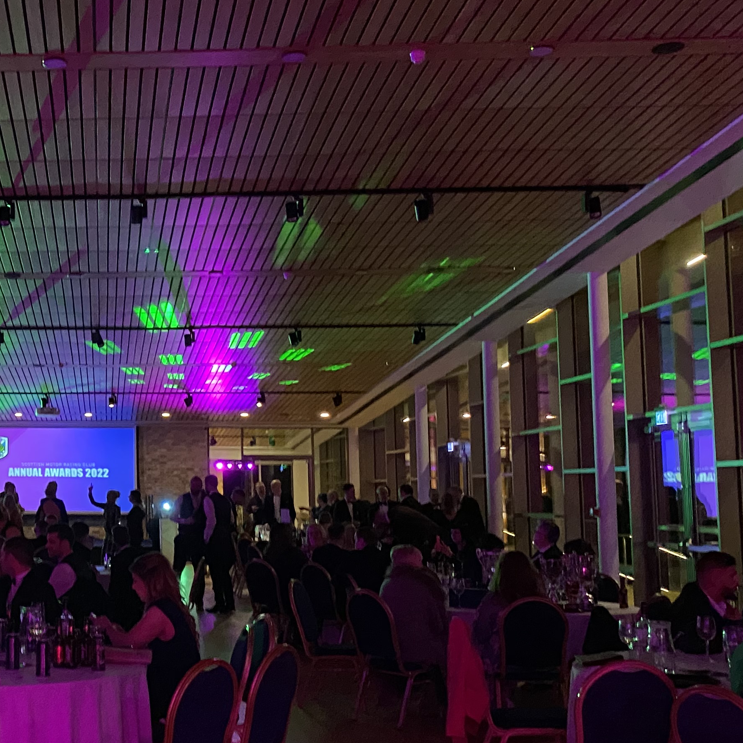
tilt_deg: +6.0
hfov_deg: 30.9
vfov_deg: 32.8
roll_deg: -1.0
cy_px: 381
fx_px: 1263
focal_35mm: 52
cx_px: 35
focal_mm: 4.25
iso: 640
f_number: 1.8
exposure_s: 1/40
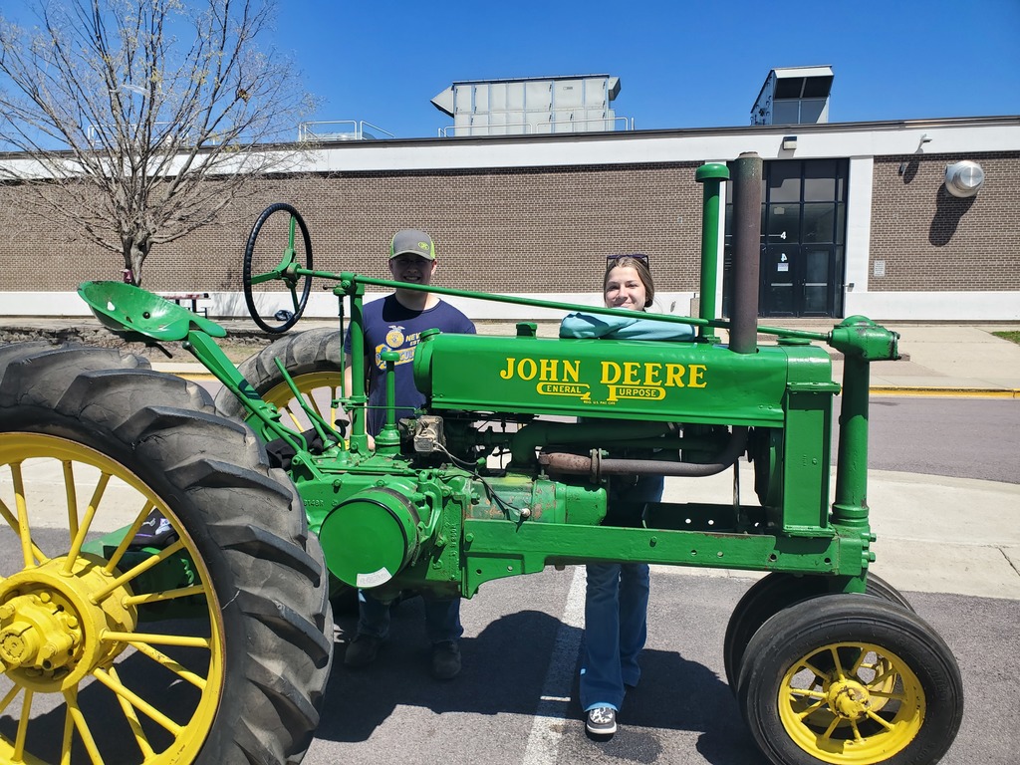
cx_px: 510
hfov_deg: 67.3
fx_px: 766
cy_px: 382
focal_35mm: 26
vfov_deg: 53.1
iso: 50
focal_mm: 4.3
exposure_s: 1/1238
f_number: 2.4
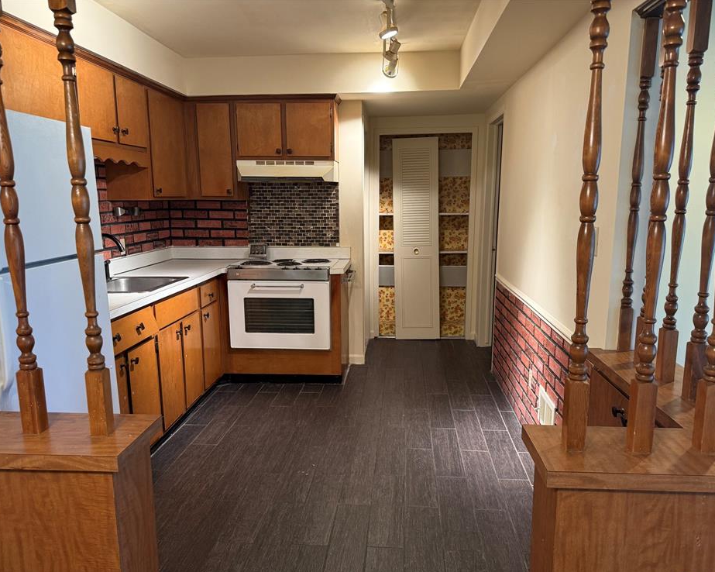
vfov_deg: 54.9
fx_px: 550
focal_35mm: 26
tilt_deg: -10.0
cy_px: 296
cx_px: 361
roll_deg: +0.1
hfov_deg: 66.0
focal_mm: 6.76
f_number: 1.78
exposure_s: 1/60
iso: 250
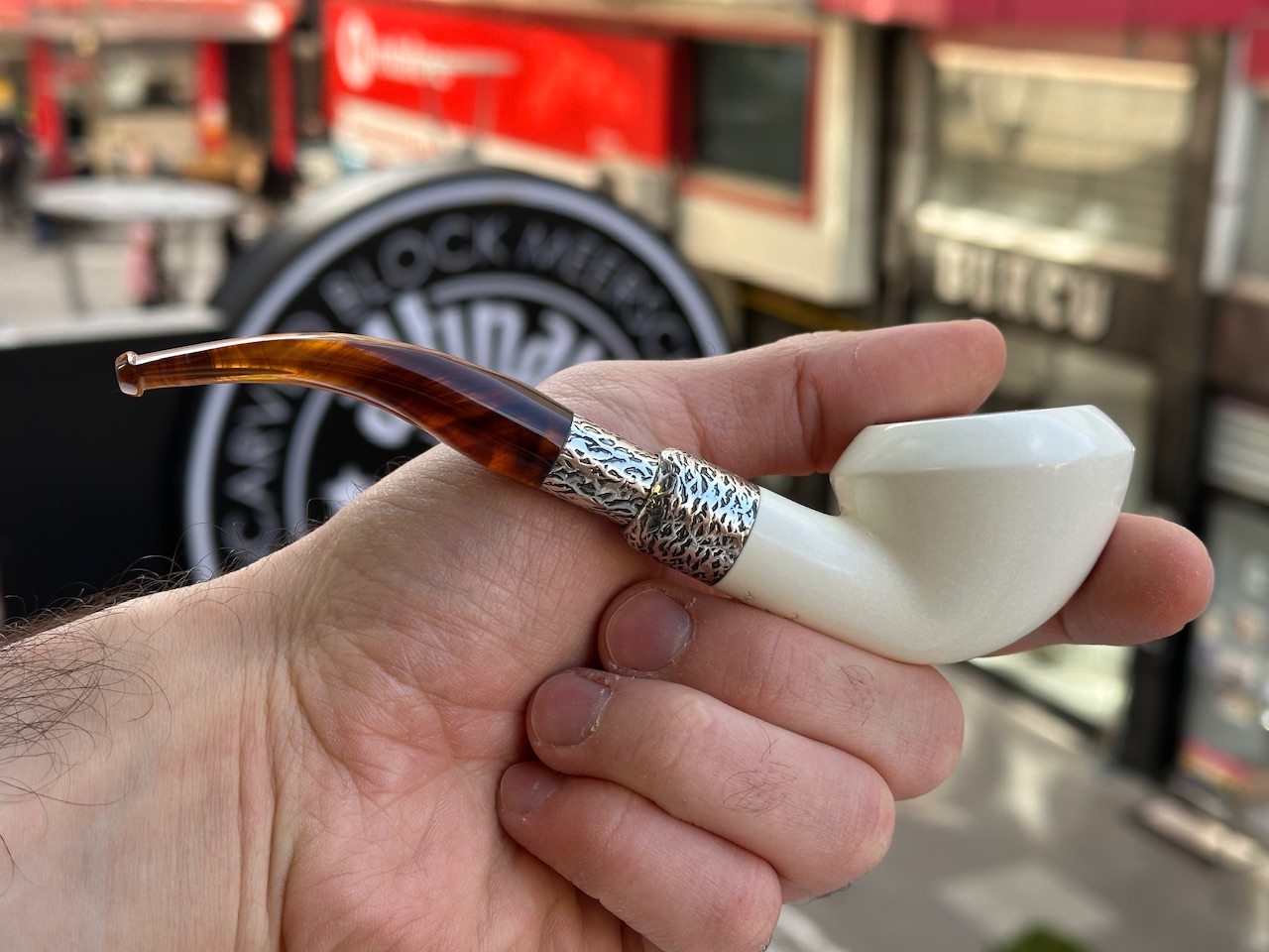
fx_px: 1760
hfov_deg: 39.7
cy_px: 476
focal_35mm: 48
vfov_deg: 30.3
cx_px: 634
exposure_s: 1/535
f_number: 1.78
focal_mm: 6.86
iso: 64
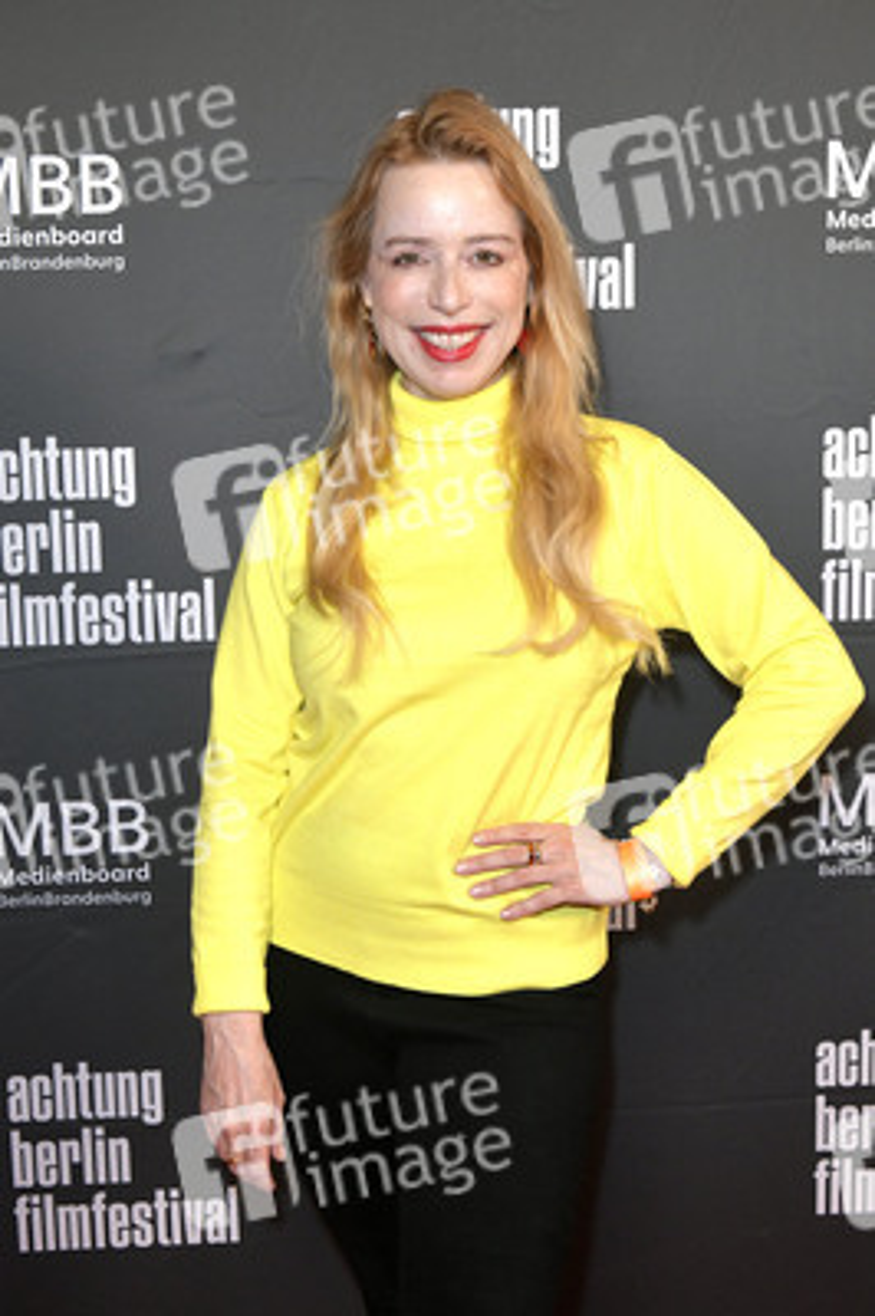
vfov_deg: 48.5
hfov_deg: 33.3
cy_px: 658
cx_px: 438
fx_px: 1461
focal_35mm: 40
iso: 2000
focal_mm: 40
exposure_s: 1/250
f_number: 6.3
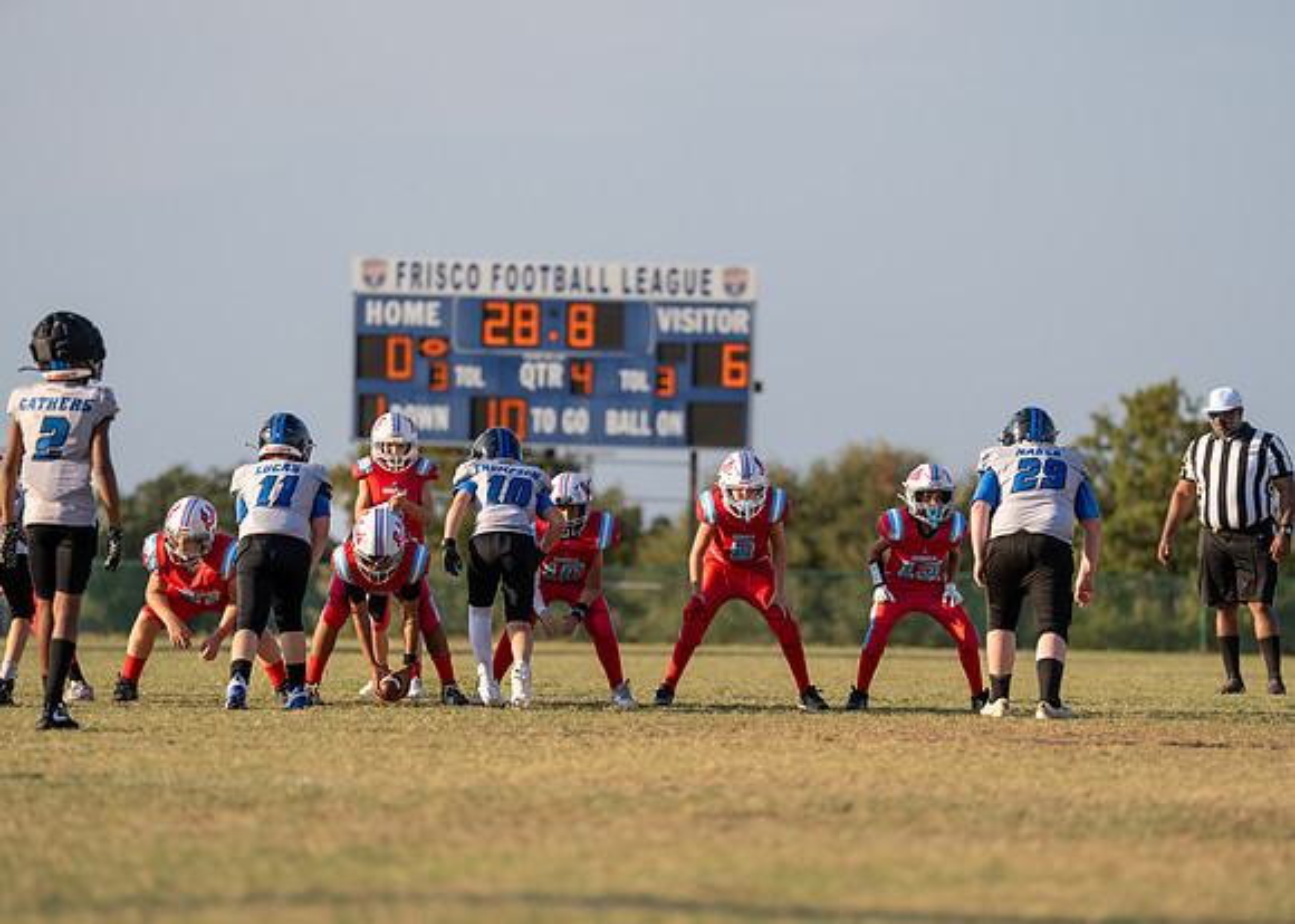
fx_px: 8058
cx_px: 722
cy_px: 477
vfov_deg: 6.6
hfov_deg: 9.2
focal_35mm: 219
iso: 125
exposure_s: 1/1600
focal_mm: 200
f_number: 3.2
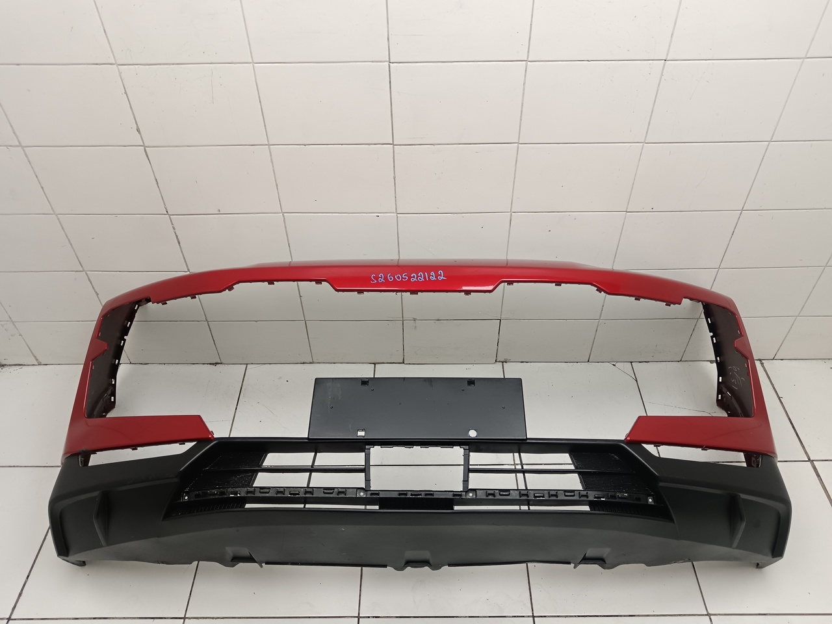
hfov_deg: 65.3
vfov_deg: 51.4
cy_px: 312
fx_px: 649
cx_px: 416
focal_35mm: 27
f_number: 1.9
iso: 378
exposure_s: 1/100
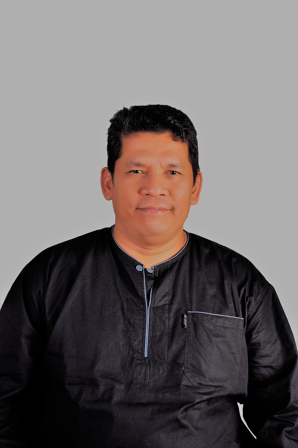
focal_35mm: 75
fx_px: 934
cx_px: 149
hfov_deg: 18.1
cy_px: 224
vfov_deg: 27.0
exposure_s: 1/100
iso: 320
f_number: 8
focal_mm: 50
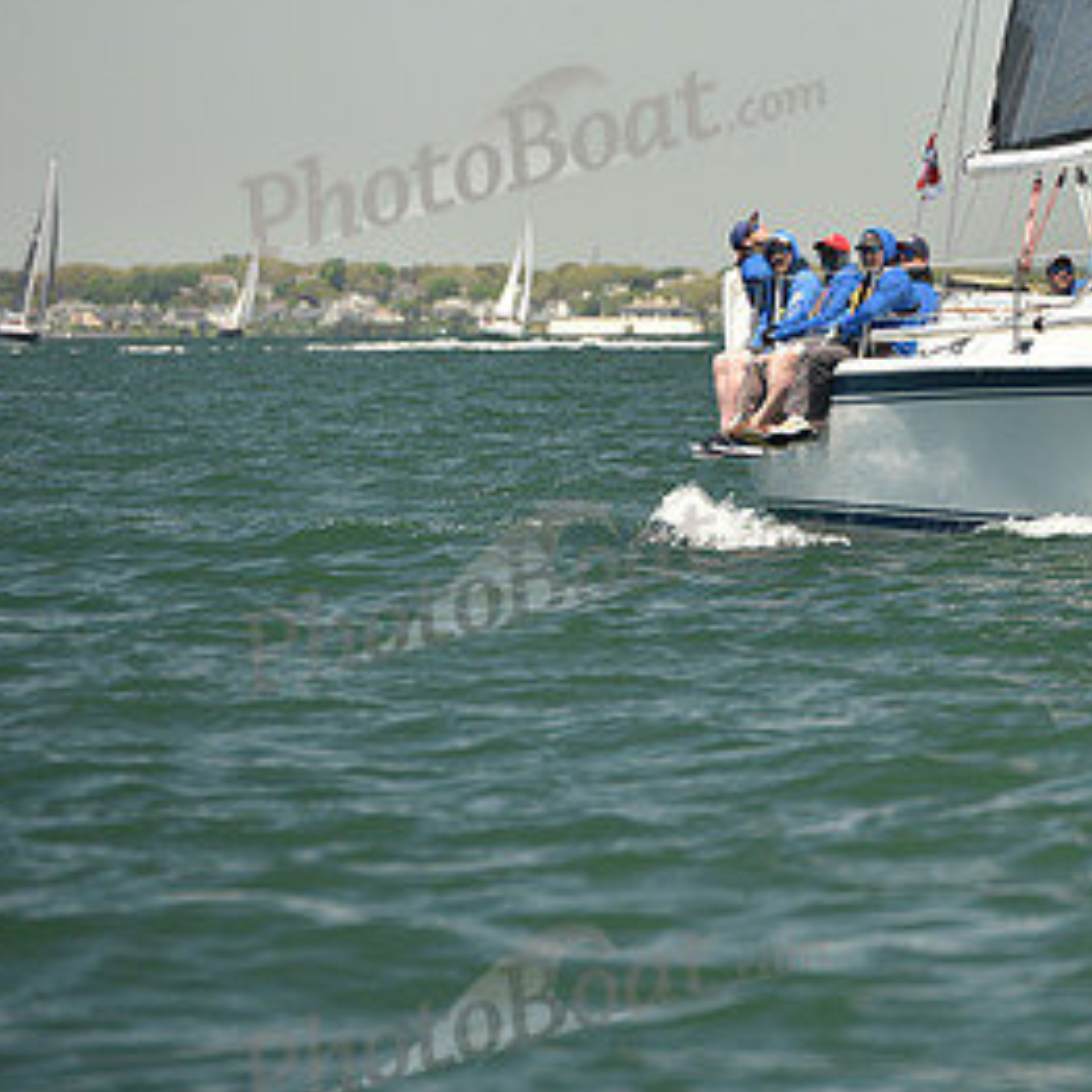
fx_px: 13455
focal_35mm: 377
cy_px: 311
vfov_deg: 4.6
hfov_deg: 4.6
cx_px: 1046
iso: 250
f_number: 5
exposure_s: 1/800
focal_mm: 200
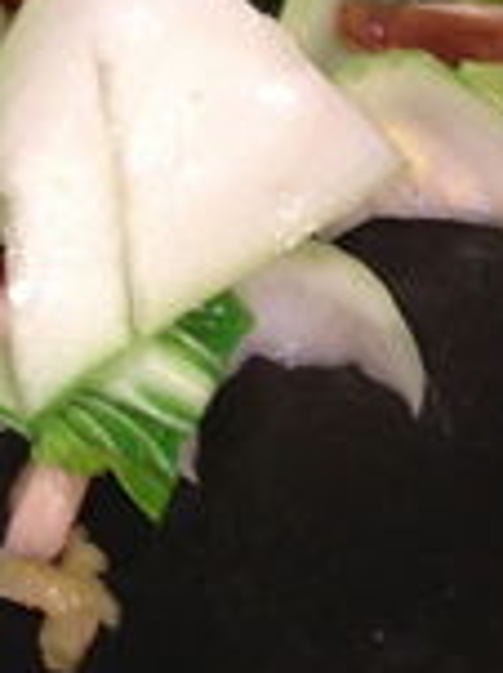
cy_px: -401
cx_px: -167
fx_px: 2134
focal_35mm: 110
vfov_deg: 16.1
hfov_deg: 13.0
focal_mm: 4.13
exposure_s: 1/20
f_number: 2.4
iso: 200
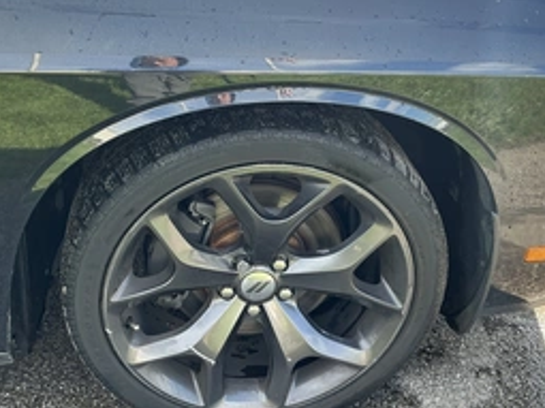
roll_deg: -1.9
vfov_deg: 32.8
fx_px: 692
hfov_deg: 42.9
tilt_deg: -32.7
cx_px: 254
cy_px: 216
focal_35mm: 44
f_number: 1.8
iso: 25
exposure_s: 1/172
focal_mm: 3
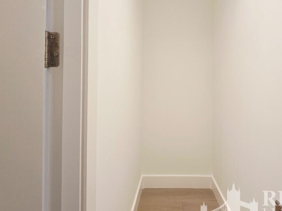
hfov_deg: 83.7
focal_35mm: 19
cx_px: 169
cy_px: 88
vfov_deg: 68.2
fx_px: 155
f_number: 2.2
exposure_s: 1/100
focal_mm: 2.2
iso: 160
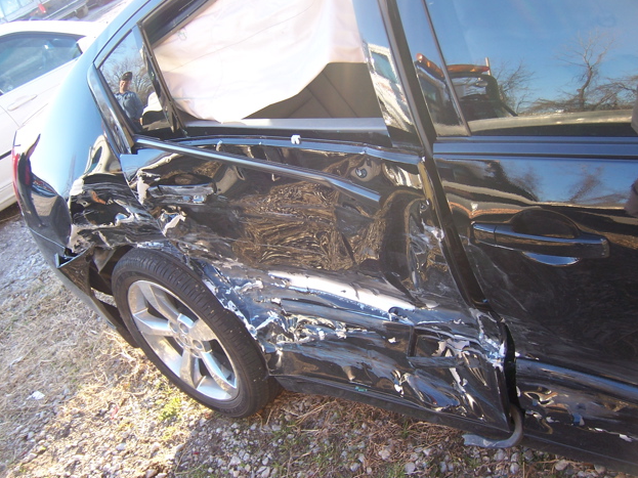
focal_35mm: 37
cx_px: 321
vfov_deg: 38.7
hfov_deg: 50.1
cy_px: 233
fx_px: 682
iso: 80
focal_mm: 6.2
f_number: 2.8
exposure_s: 1/60
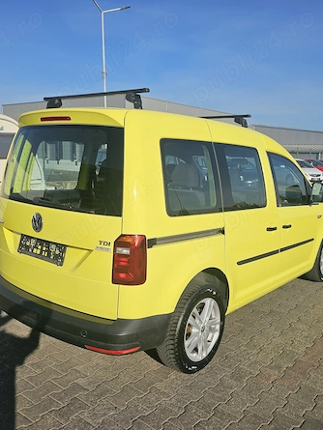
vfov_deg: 58.3
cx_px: 185
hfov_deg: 45.3
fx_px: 385
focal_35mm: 31
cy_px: 215
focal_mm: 6.3
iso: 10
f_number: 1.7
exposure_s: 1/1789
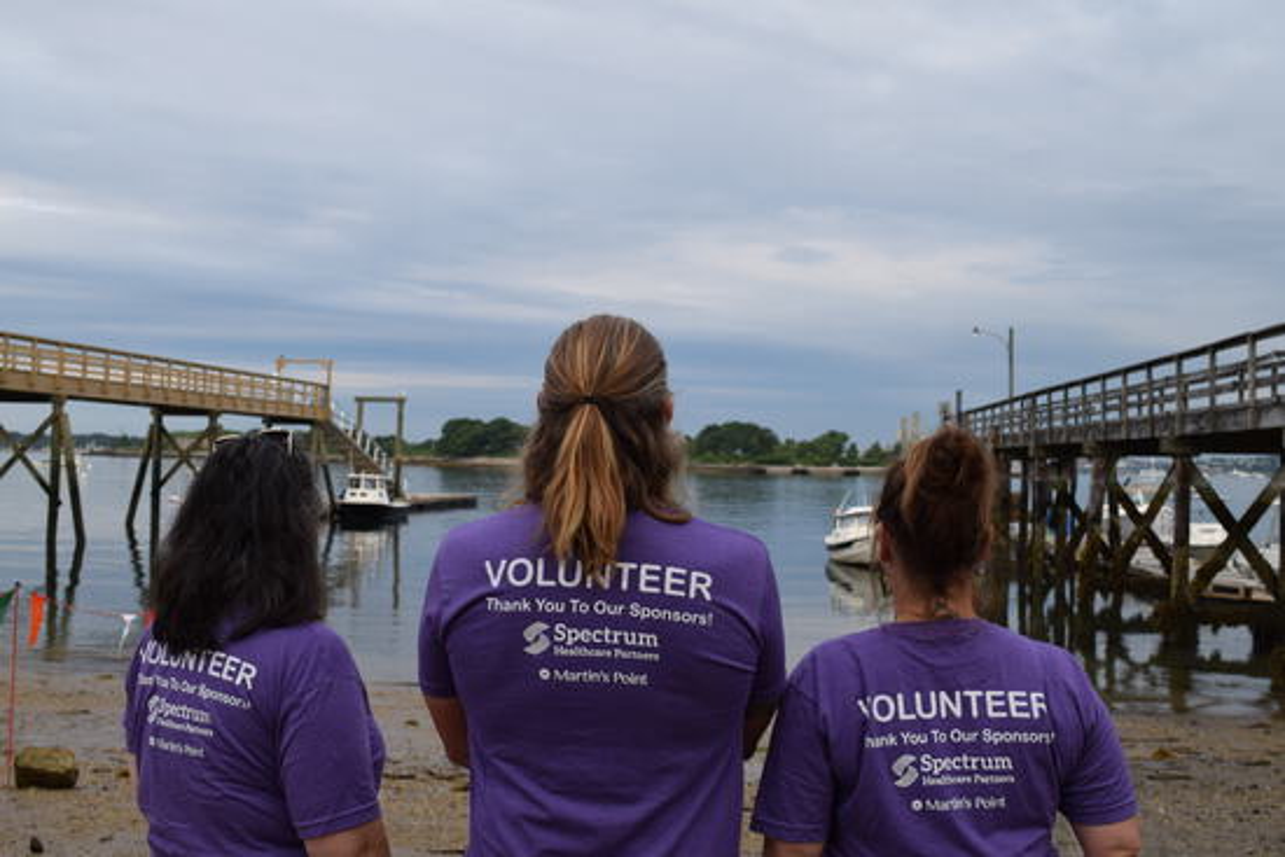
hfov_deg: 49.5
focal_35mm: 39
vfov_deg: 34.2
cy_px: 428
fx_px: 1392
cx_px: 642
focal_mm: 26
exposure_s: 1/250
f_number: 8
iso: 320
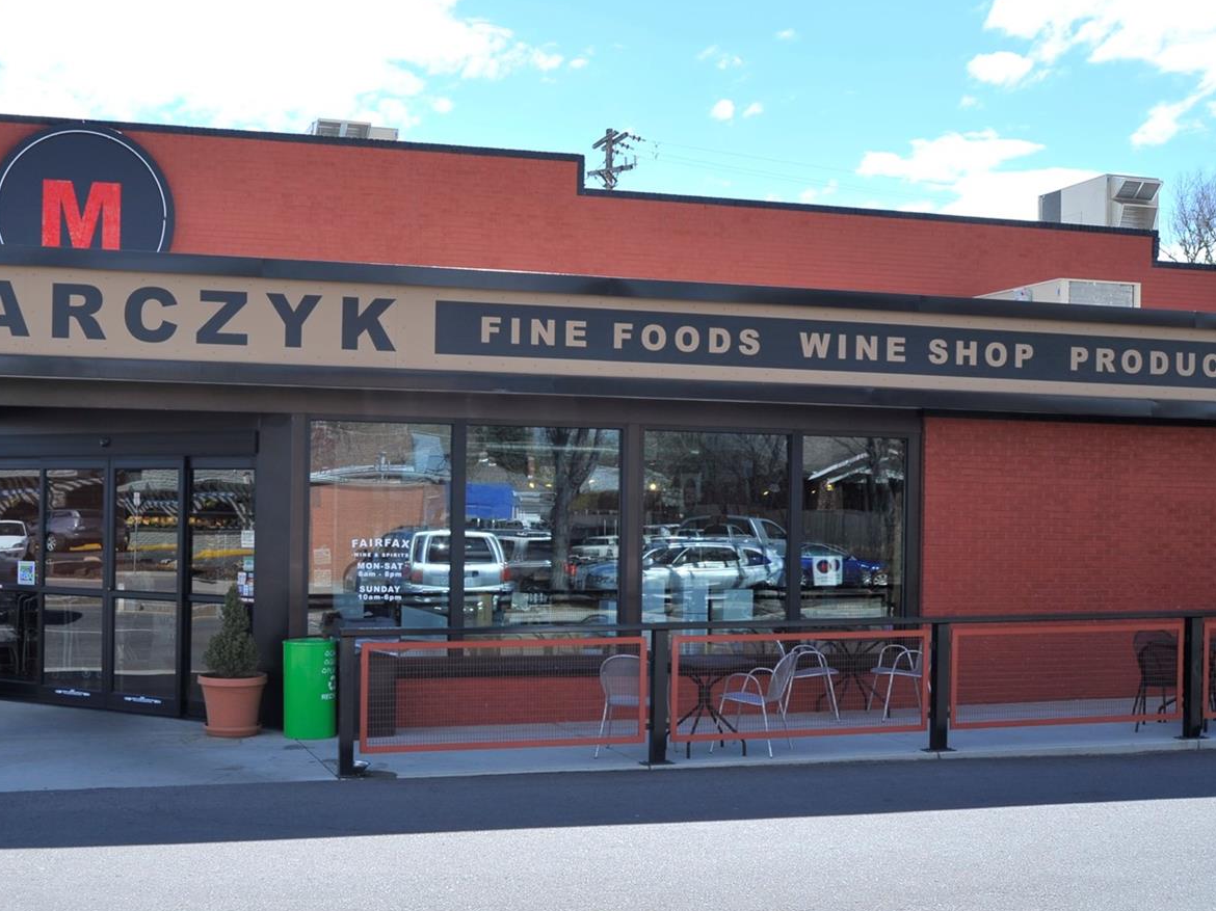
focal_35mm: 46
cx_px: 440
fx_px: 1616
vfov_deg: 31.5
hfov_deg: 40.9
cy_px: 498
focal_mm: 35
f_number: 8
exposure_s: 1/250
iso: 200
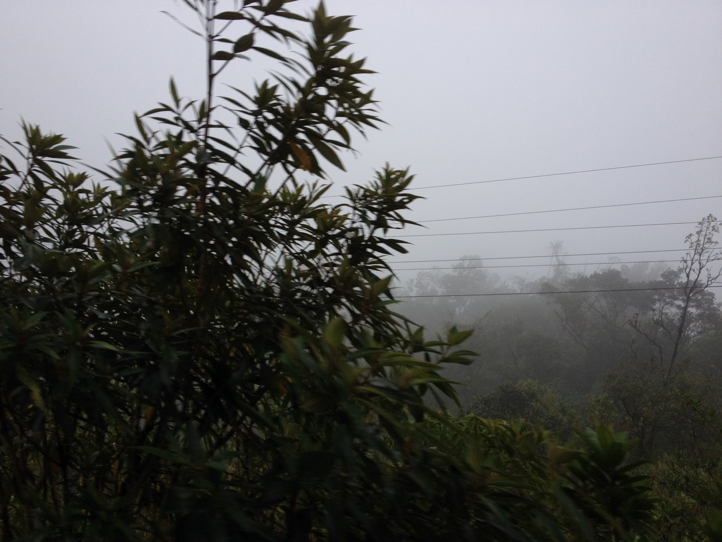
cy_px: 271
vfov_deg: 40.7
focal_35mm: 35
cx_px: 361
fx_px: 730
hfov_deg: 52.6
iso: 50
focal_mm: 4.28
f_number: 2.4
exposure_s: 1/1104
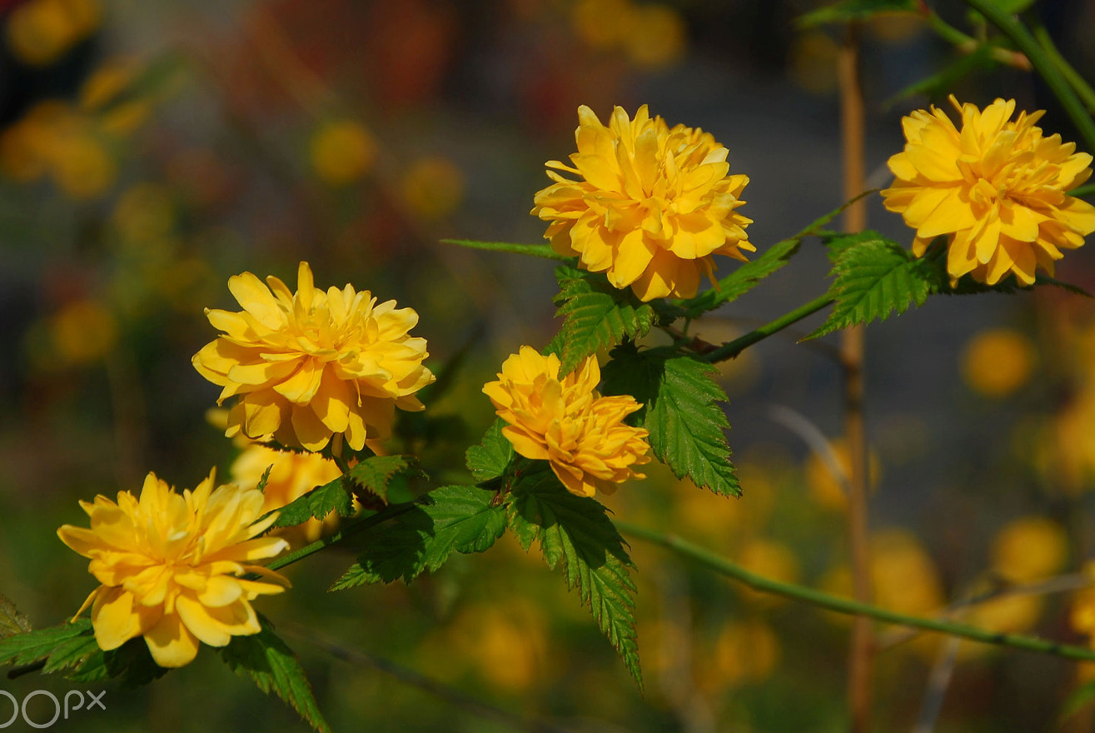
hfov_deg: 10.7
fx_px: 5834
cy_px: 373
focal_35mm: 192
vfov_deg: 7.2
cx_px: 565
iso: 100
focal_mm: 105
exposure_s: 1/250
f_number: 8
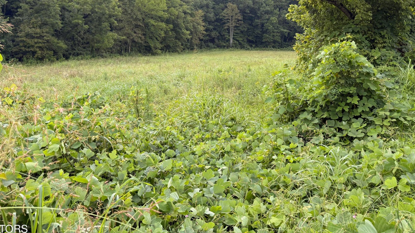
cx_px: 201
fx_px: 352
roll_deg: -1.9
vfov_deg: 35.8
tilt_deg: -1.1
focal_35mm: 32
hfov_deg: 61.0
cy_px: 56
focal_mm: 6.76
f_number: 1.78
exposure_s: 1/1005
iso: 100
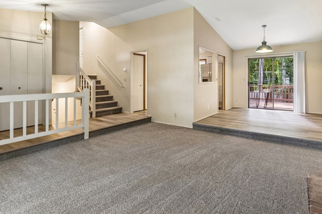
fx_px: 179
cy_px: 79
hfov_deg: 83.6
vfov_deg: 61.0
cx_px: 181
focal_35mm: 20
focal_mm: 10
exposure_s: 1/2.5
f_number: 9
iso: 250
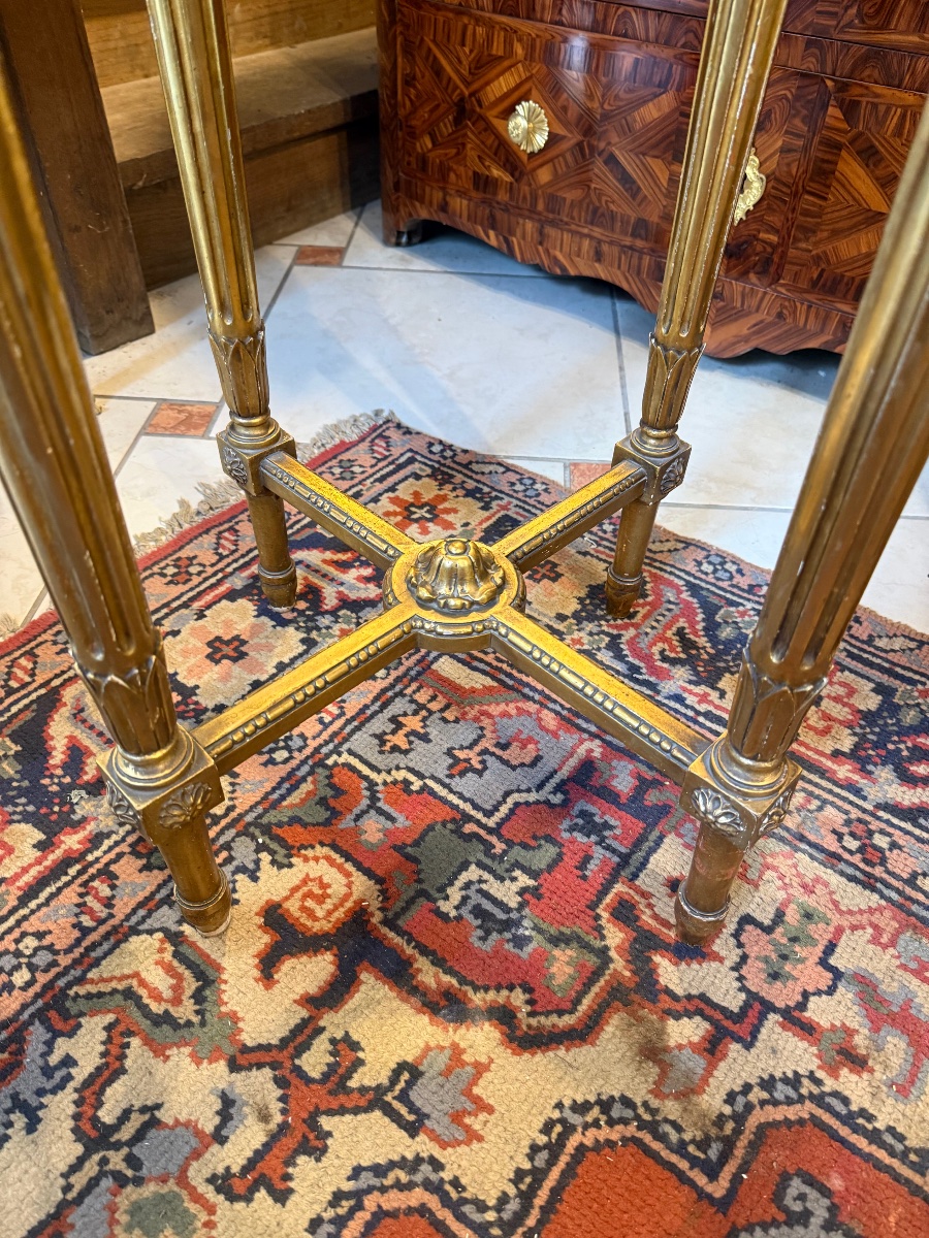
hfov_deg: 56.8
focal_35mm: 24
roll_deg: -1.6
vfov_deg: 71.6
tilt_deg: -44.4
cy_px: 619
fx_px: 859
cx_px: 464
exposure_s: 1/50
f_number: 1.78
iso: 320
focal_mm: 6.76
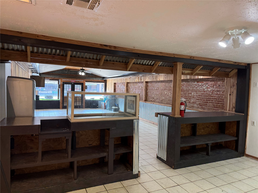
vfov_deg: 56.8
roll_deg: -1.9
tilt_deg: -2.2
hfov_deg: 71.6
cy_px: 96
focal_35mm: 24
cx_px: 129
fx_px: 179
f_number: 1.78
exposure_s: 1/120
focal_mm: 6.76
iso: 250
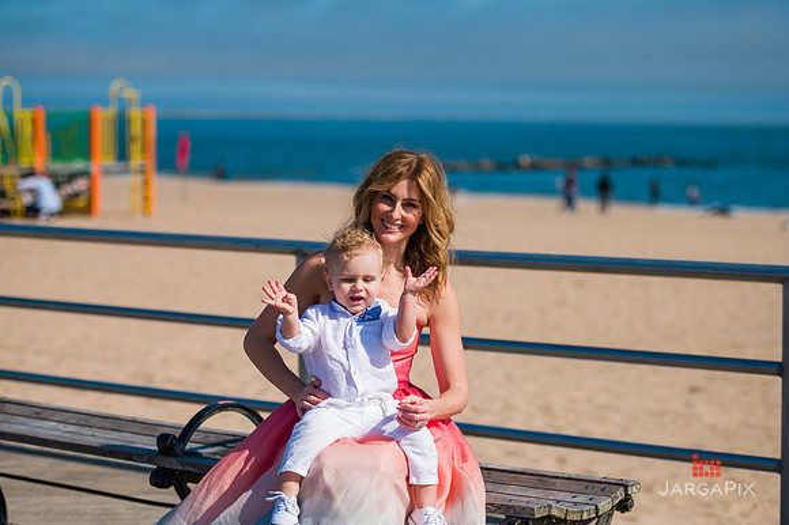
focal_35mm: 100
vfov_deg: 13.7
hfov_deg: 20.4
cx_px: 394
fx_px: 2190
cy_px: 262
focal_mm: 100
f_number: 3.2
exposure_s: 1/6400
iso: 200
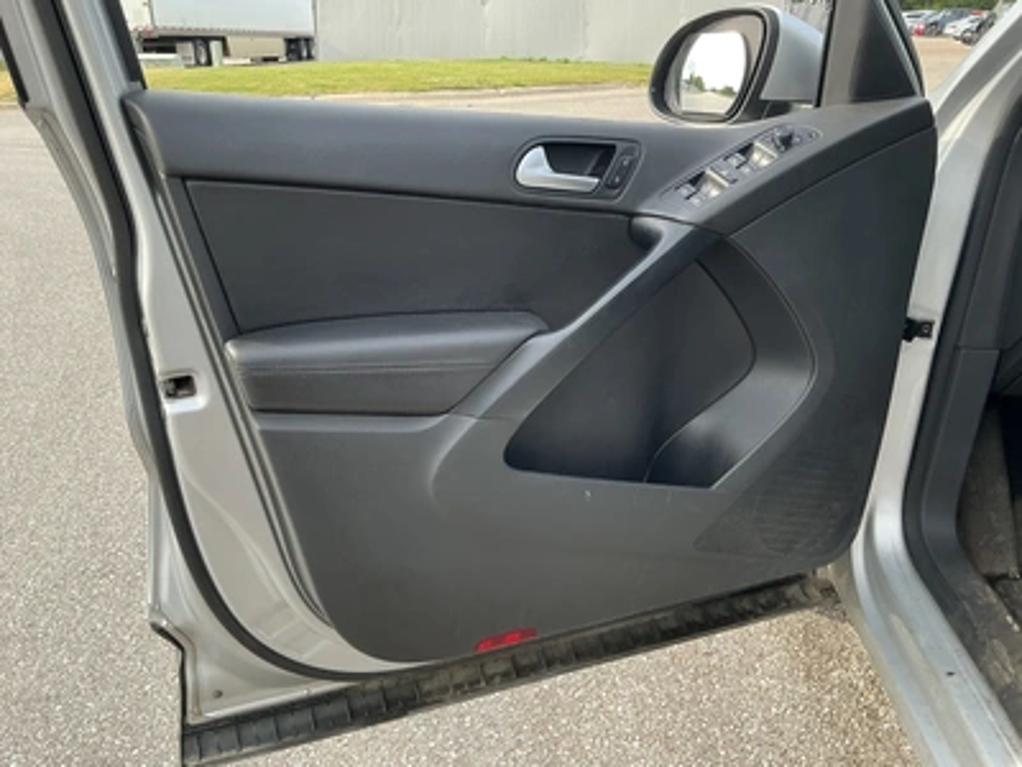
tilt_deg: -21.8
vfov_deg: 49.7
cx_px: 511
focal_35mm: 28
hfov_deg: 63.4
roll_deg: +0.9
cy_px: 384
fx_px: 827
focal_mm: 3
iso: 20
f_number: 1.8
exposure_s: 1/222
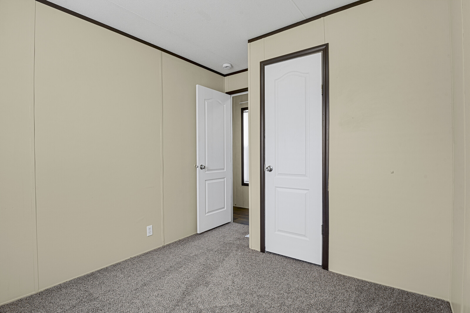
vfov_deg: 70.4
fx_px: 222
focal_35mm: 17
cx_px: 235
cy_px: 156
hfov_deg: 93.3
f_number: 8
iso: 250
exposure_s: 1
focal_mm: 17
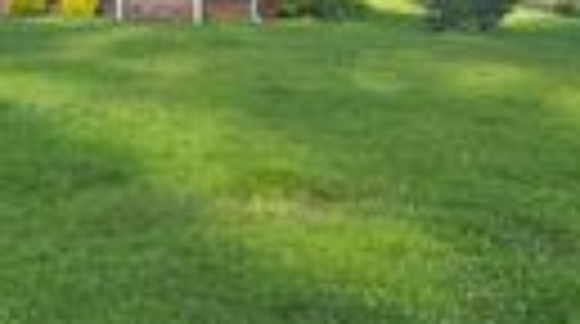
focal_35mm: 55
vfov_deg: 20.4
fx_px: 844
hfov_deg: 34.7
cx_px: 9
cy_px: -58
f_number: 2.2
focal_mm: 2.2
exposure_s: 1/769
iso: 50
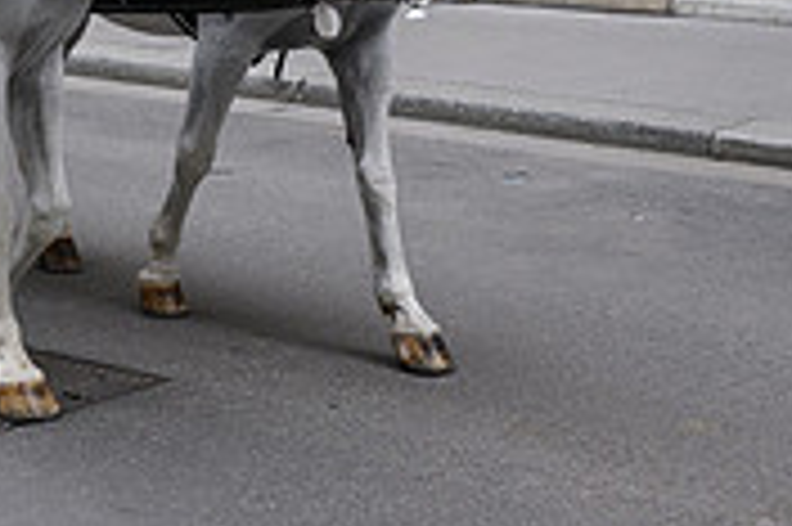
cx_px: -99
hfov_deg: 17.6
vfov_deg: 11.7
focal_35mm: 112
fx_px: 2462
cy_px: -241
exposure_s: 1/250
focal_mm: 34
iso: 2800
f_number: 8
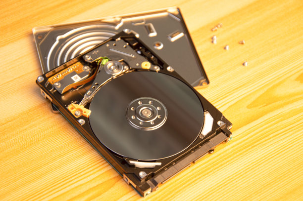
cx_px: 152
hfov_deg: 18.2
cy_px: 100
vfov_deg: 12.2
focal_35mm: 112
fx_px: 946
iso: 100
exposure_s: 1/10
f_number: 5.6
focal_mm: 75
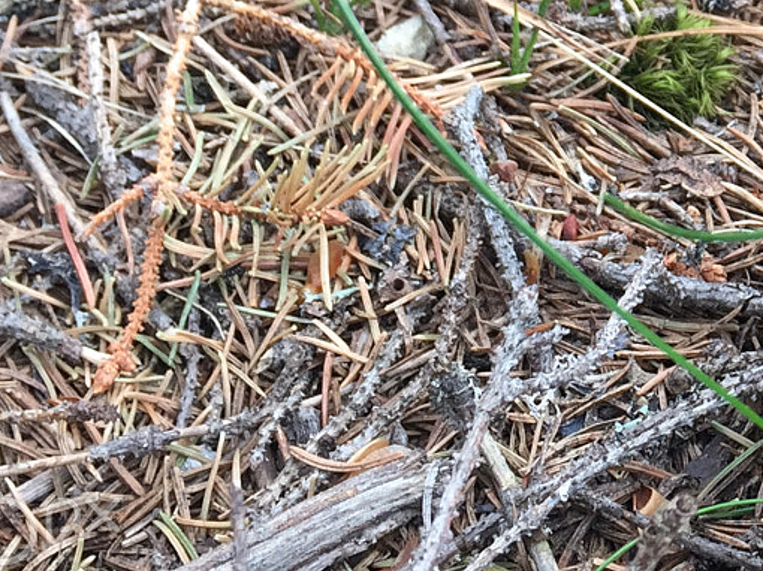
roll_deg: +6.7
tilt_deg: -31.6
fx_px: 2005
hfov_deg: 20.0
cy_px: -169
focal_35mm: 91
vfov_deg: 15.5
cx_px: 946
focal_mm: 4.15
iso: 32
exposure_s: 1/50
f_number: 2.2
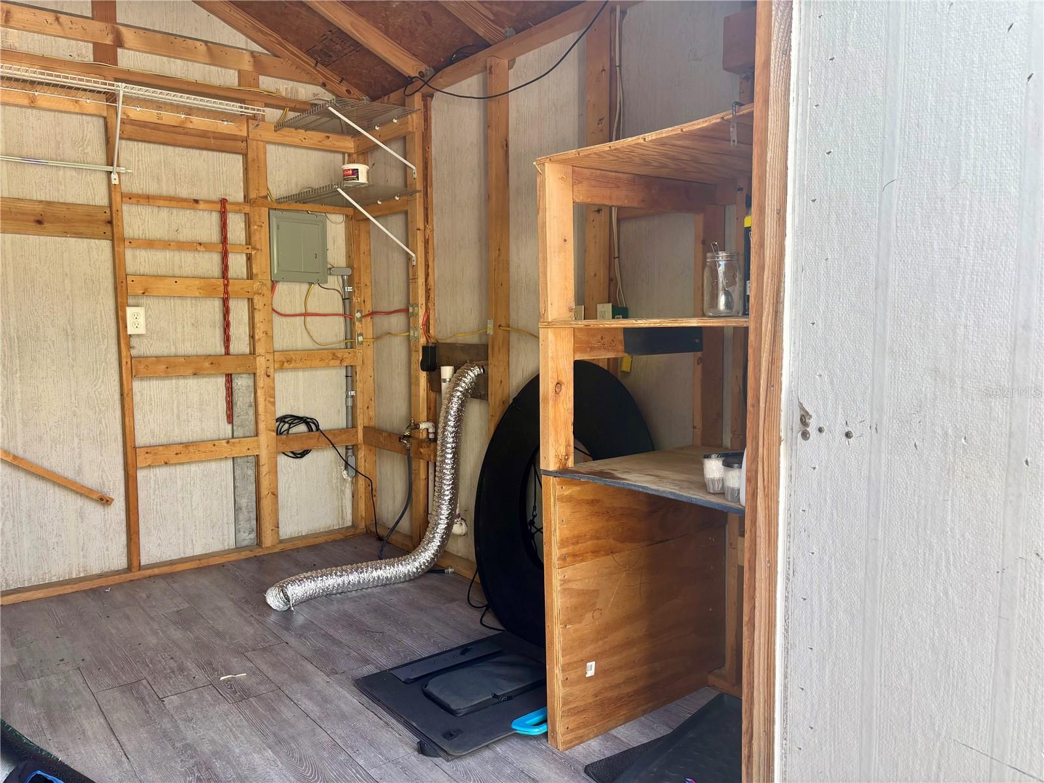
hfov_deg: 67.3
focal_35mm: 26
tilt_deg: -6.0
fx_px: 784
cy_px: 392
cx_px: 522
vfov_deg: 53.1
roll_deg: -0.5
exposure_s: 1/126
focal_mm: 5.96
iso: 32
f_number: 1.6
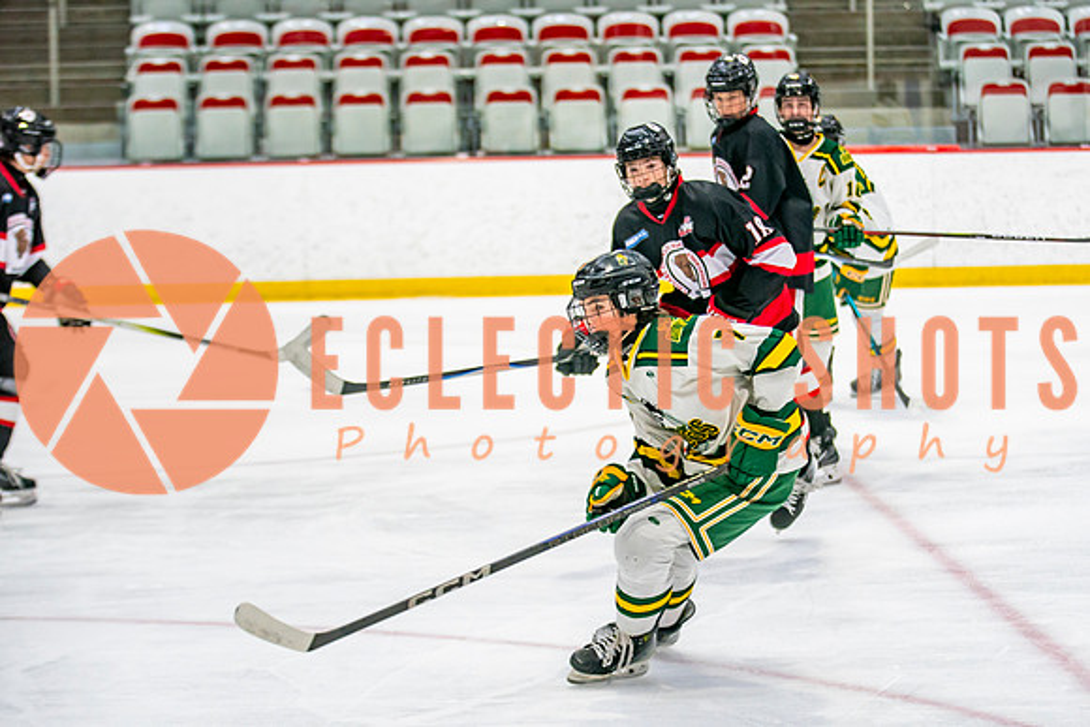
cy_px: 327
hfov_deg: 16.3
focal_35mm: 125
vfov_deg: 11.0
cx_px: 710
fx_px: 3793
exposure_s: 1/640
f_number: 2.8
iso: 1000
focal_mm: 90
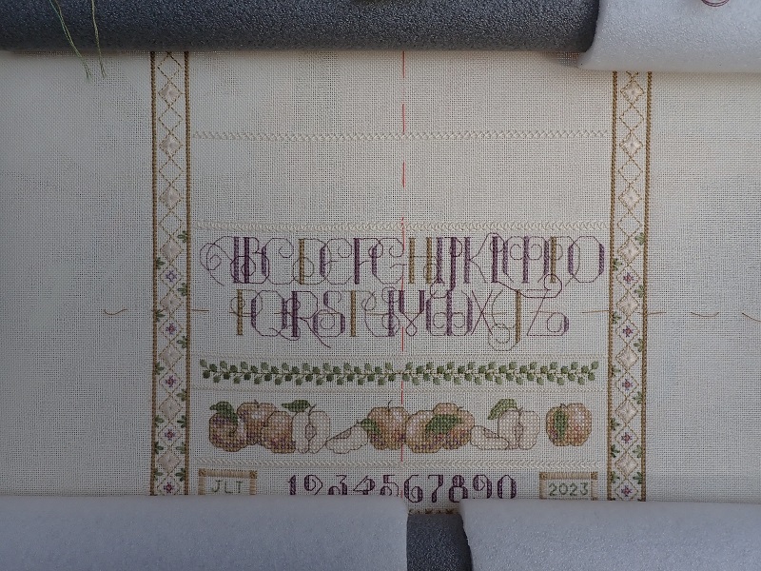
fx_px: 550
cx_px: 380
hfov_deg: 69.4
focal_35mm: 25
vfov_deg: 54.9
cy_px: 286
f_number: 2.8
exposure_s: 1/320
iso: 100
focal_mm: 4.5
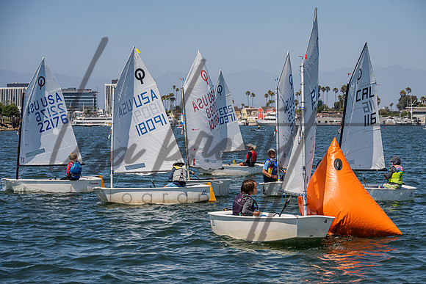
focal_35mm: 113
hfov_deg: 18.2
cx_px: 226
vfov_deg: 12.2
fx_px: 1332
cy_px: 150
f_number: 6.7
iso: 250
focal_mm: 105
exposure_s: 1/1250
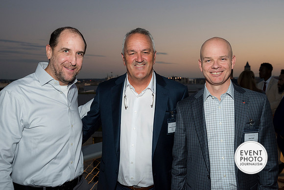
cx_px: 142
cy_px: 95
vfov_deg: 35.1
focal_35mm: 38
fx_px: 300
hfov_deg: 50.7
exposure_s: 1/125
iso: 800
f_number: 5.6
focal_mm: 38
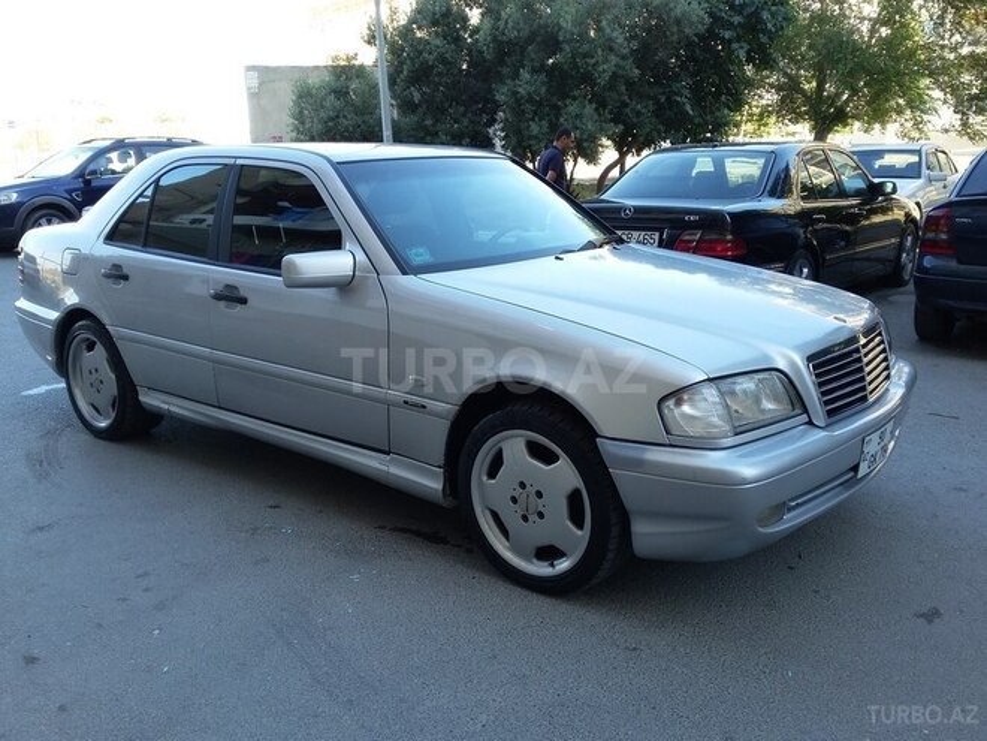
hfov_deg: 58.4
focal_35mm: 31
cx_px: 494
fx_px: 884
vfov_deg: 45.4
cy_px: 370
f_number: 2.2
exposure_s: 1/122
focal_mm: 3.3
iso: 50
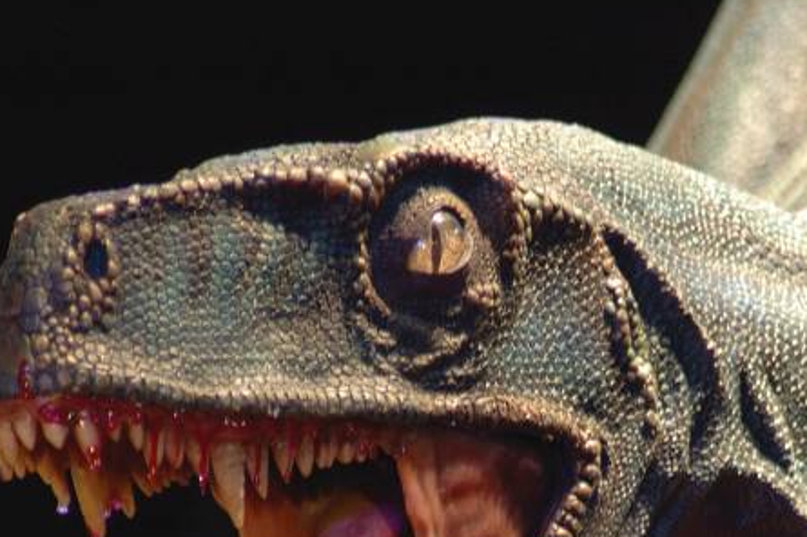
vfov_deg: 1.4
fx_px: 22668
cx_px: 453
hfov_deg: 2.0
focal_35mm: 1012
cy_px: 581
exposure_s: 1/2.5
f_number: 7.1
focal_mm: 300
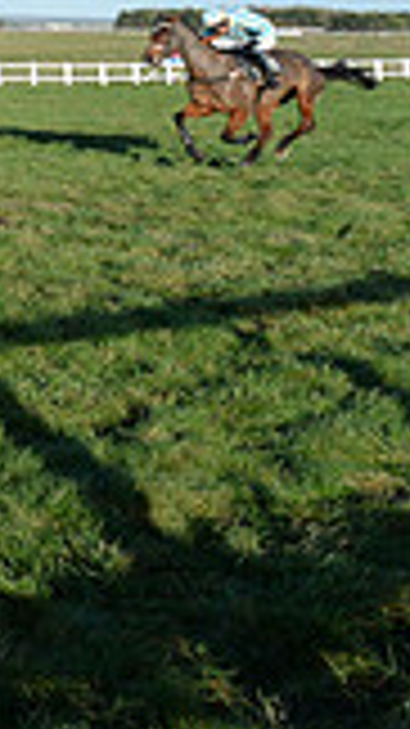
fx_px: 1161
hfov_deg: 11.6
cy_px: -117
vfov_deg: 30.4
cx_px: -802
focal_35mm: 60
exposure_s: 1/3200
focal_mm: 16
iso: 1600
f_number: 8
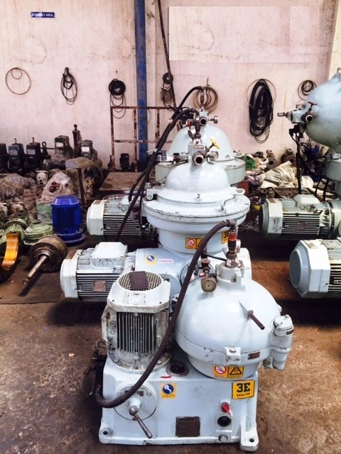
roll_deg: -0.7
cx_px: 170
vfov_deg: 61.7
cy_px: 227
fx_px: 381
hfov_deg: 48.2
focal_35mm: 29
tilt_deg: -16.7
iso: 40
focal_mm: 4.15
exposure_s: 1/120
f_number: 2.2
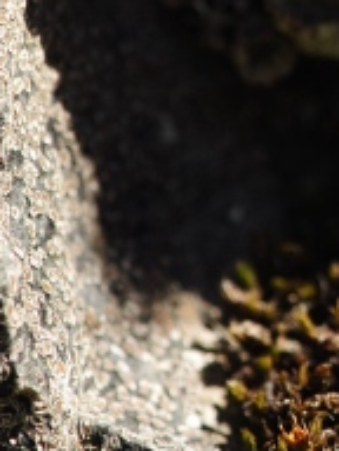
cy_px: -12
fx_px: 6686
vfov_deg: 3.9
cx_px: 643
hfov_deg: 2.9
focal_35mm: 512
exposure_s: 1/200
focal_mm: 85
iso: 200
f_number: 7.1
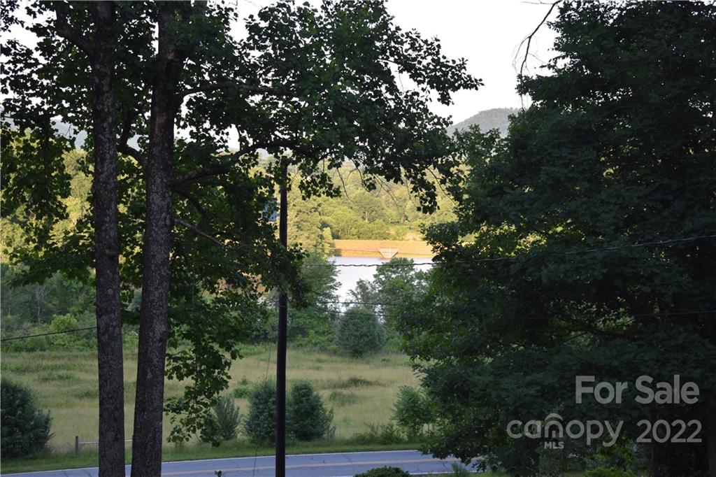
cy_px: 238
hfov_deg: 28.1
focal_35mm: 72
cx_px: 358
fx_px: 1431
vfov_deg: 18.9
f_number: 5.6
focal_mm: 48
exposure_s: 1/125
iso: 200
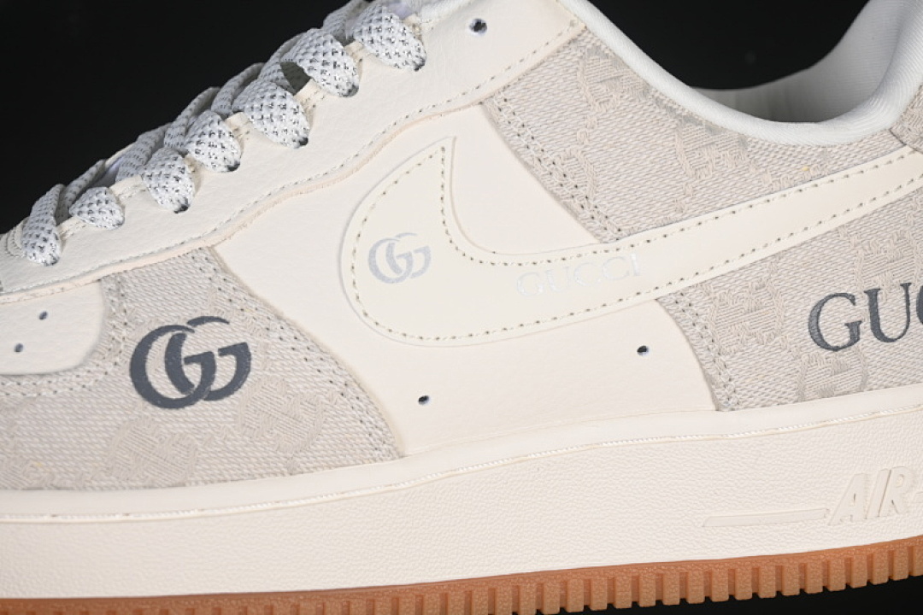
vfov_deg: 18.2
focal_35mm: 75
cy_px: 308
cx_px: 462
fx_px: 1923
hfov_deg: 27.0
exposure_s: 1/80
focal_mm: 50
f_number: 7.1
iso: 160
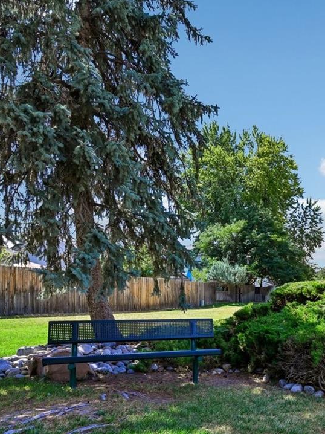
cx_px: 286
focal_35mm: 30
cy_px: 293
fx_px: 376
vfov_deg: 58.5
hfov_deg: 43.2
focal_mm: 14
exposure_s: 1/60
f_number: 10
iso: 64
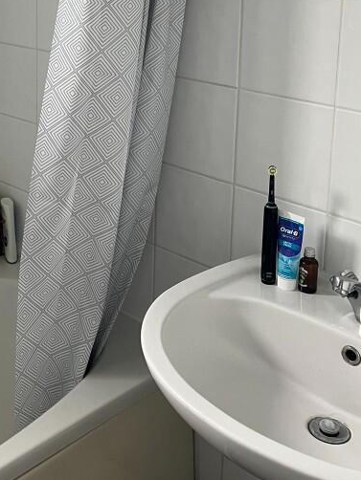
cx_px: 48
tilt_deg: -11.4
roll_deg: +1.1
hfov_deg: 26.8
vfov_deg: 34.3
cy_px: 55
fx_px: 736
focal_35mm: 53
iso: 125
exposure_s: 1/82
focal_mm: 5.1
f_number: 1.6
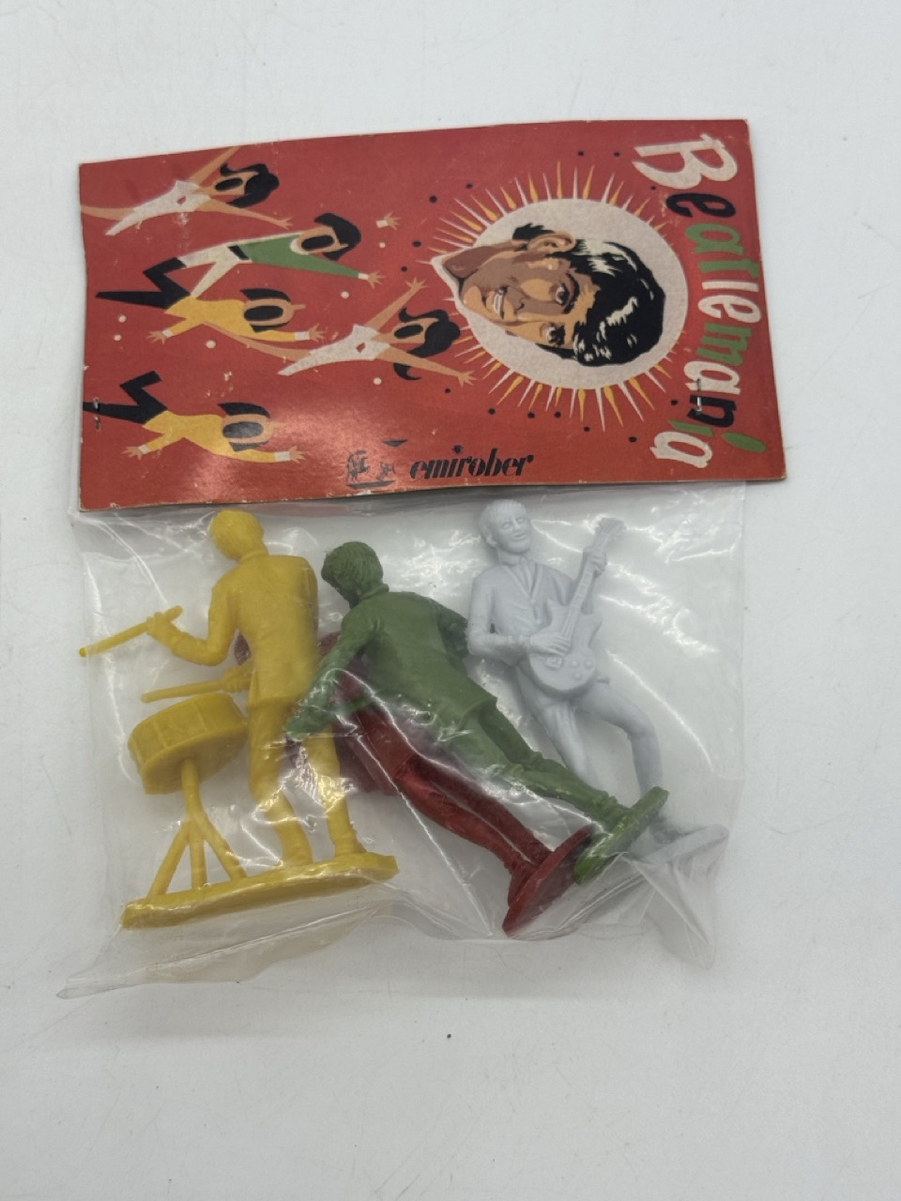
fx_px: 1666
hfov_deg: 30.3
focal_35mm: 48
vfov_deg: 39.7
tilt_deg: -76.0
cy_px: 600
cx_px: 450
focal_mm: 6.76
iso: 64
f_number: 1.78
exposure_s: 1/467
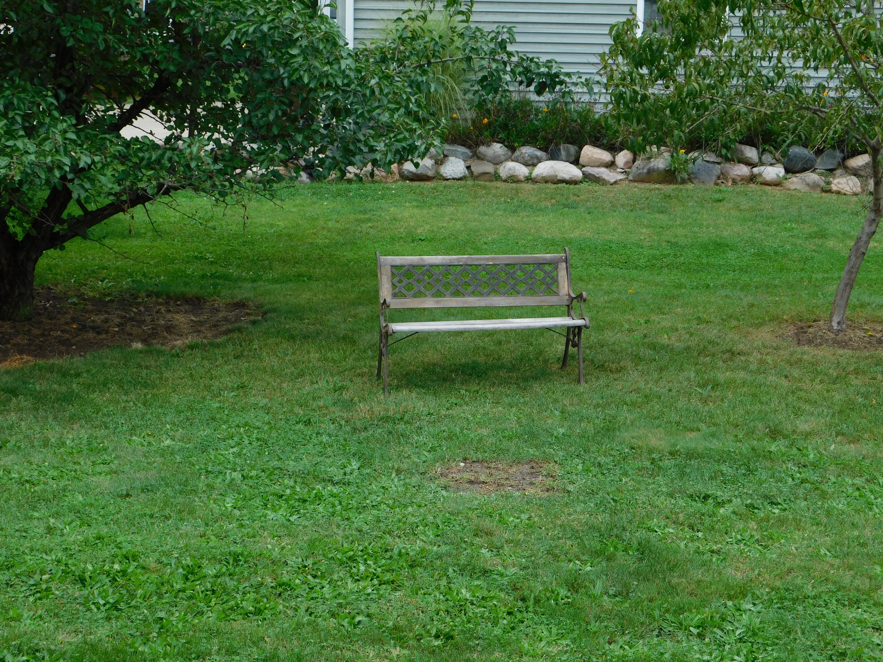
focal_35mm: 66
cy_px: 331
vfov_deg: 22.3
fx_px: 1684
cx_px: 442
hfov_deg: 29.4
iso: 125
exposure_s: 1/60
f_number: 4.2
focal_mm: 11.7
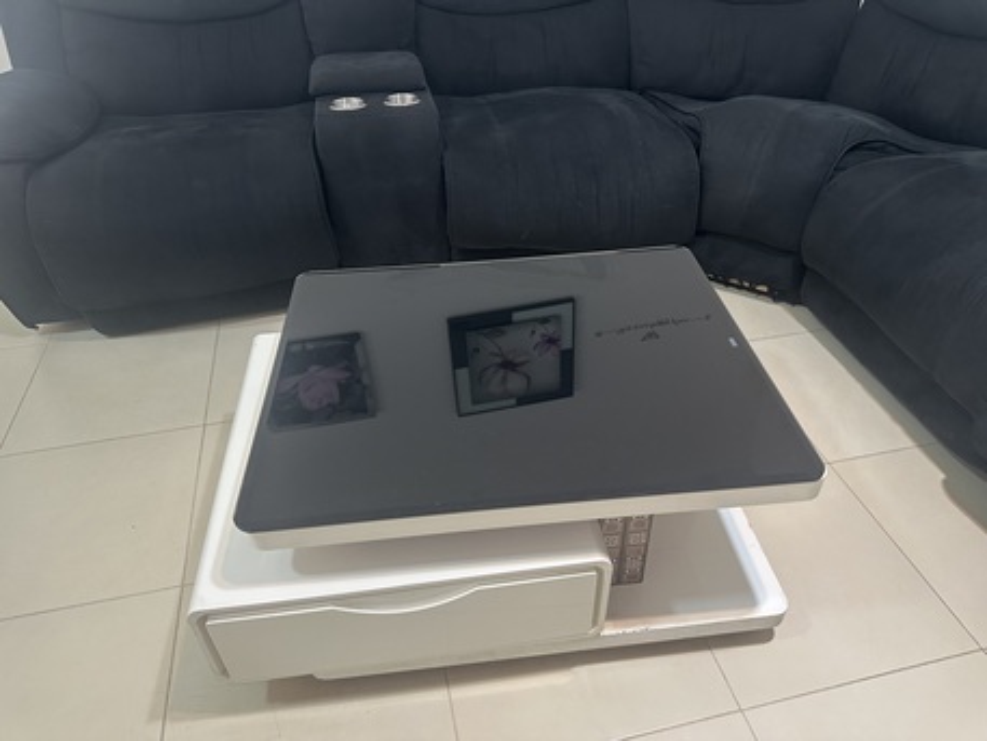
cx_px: 494
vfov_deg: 56.8
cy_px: 370
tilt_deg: -37.5
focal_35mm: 24
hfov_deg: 71.6
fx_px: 684
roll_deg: +1.1
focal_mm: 6.86
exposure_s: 1/60
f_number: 1.78
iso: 320
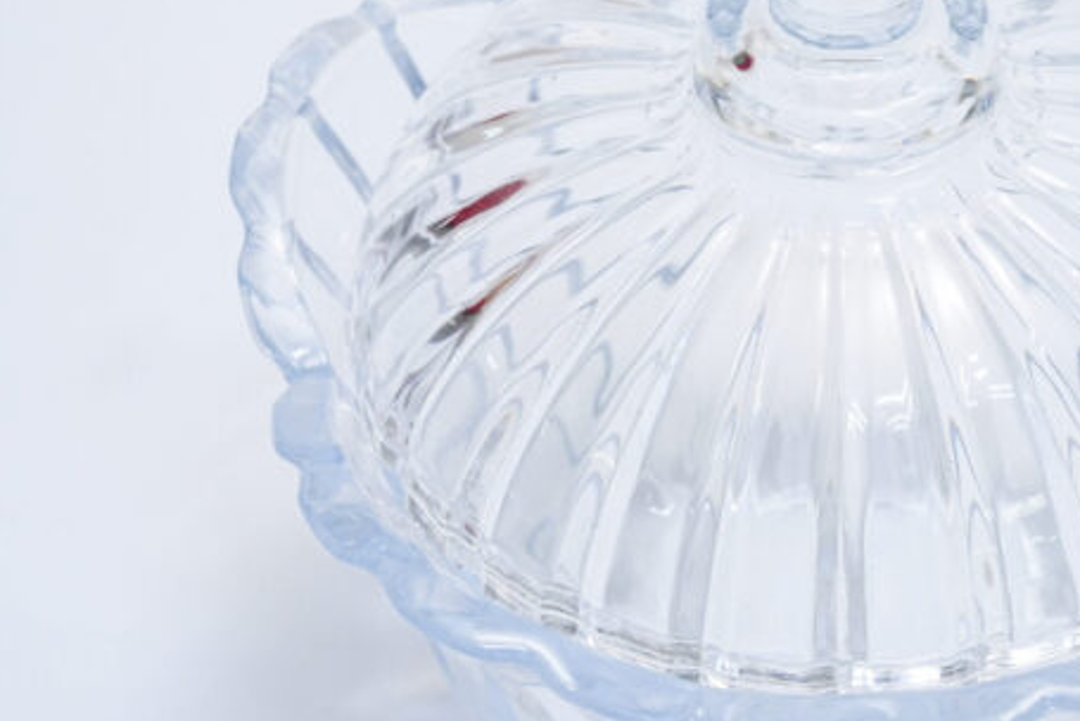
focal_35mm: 100
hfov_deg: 20.2
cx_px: 821
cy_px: 218
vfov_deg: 13.7
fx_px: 3002
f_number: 13
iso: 3200
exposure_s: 1/125
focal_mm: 65
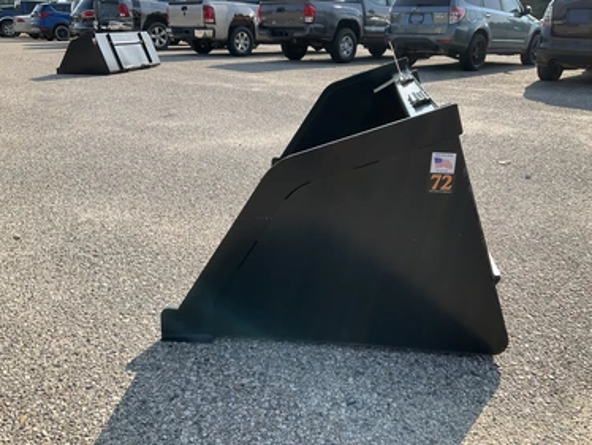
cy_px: 217
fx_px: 530
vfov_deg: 45.5
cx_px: 315
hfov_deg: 58.3
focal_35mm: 31
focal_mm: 3
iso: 25
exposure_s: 1/912
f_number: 1.8
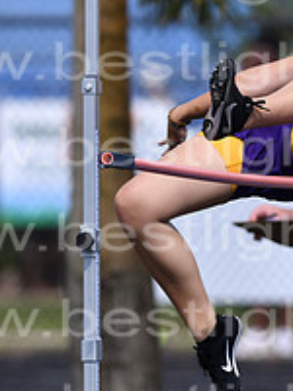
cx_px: 316
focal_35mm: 1255
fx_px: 14164
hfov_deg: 1.2
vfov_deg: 1.6
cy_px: 195
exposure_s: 1/5000
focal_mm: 300
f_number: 4
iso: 400
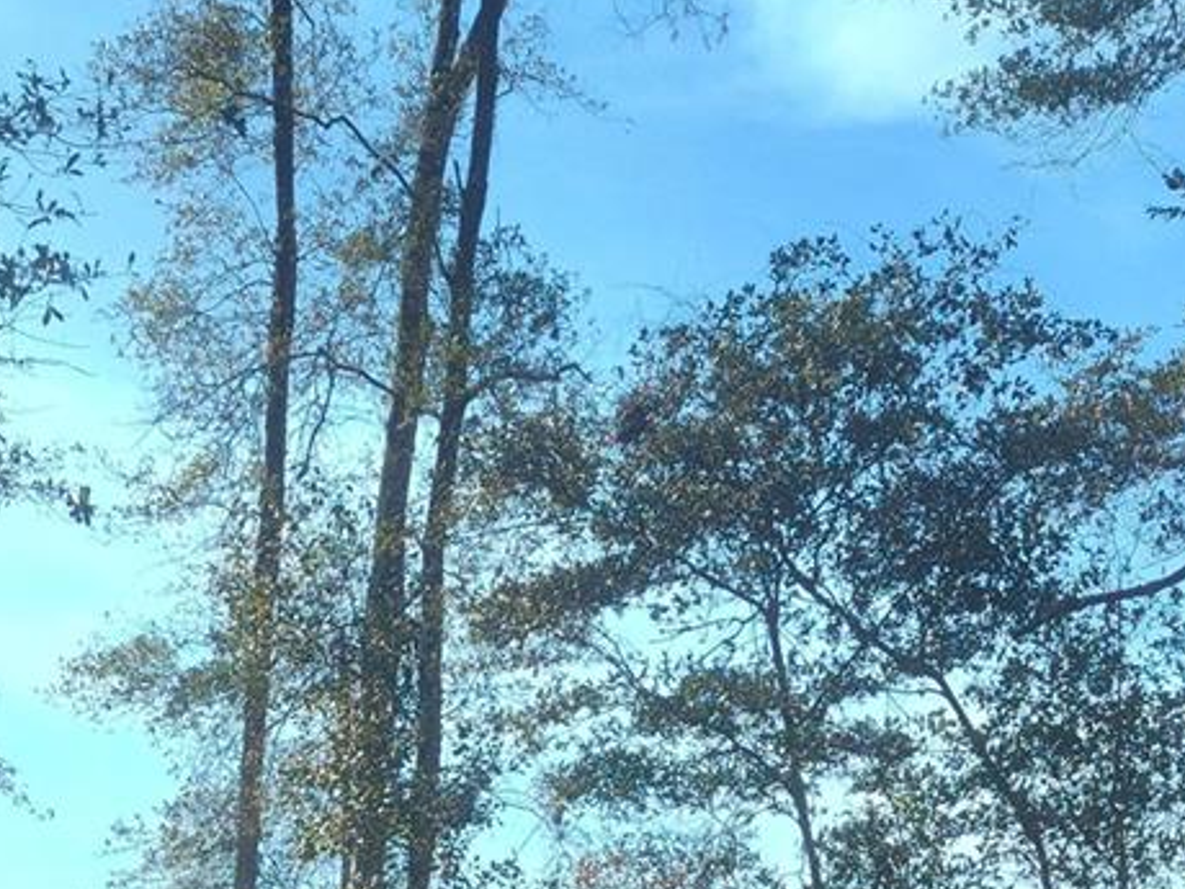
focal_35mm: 60
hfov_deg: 31.9
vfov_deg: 19.7
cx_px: 404
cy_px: 1477
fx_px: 2054
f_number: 1.8
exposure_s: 1/1027
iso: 100
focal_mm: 5.56
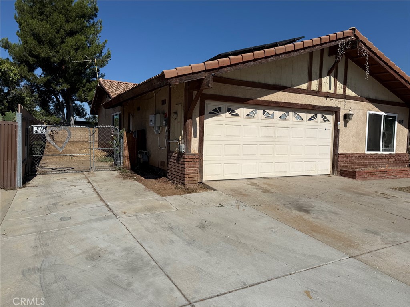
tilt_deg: -2.1
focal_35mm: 24
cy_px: 154
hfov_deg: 71.6
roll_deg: -1.4
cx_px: 205
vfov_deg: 56.8
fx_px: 284
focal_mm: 6.76
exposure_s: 1/11905
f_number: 1.78
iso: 80
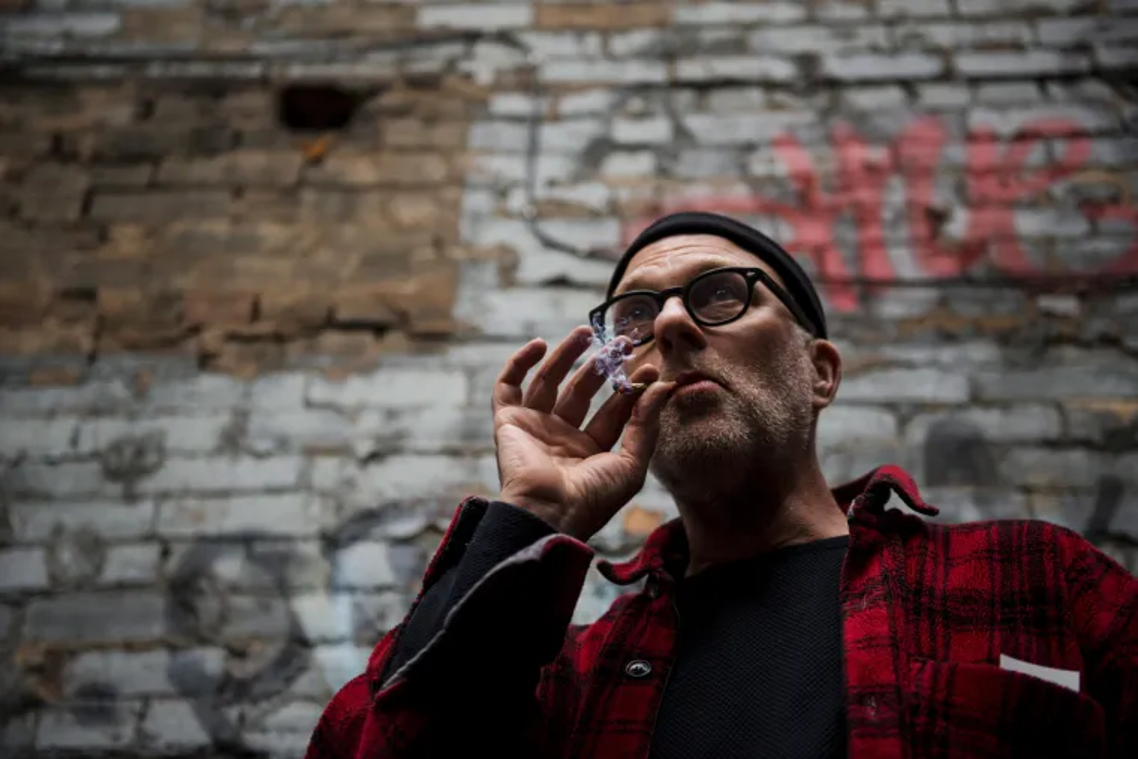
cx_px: 569
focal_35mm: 56
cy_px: 380
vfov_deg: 24.2
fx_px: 1770
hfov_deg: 35.6
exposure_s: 1/640
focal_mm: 56
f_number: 2.8
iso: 1600
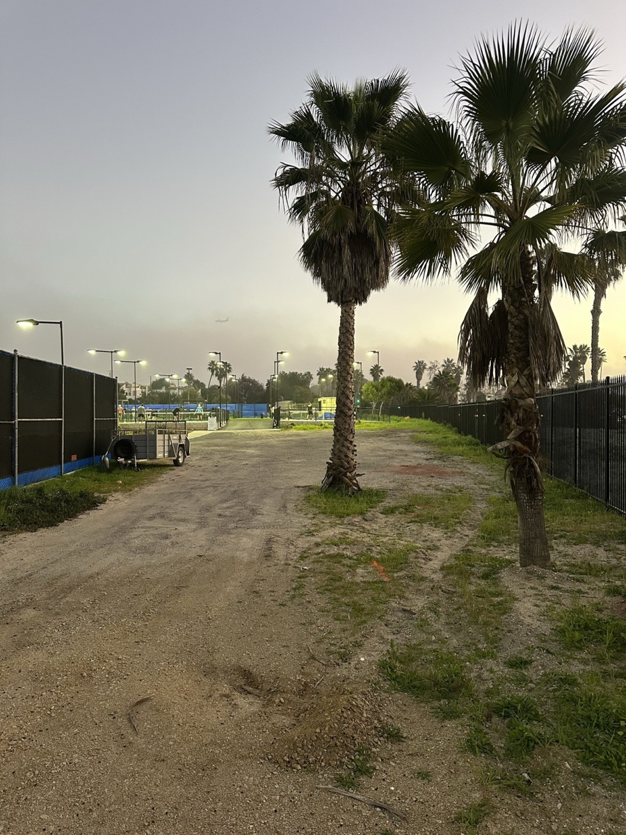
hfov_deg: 56.8
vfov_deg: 71.6
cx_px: 313
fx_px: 579
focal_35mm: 24
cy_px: 418
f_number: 1.78
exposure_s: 1/60
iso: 400
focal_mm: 6.86
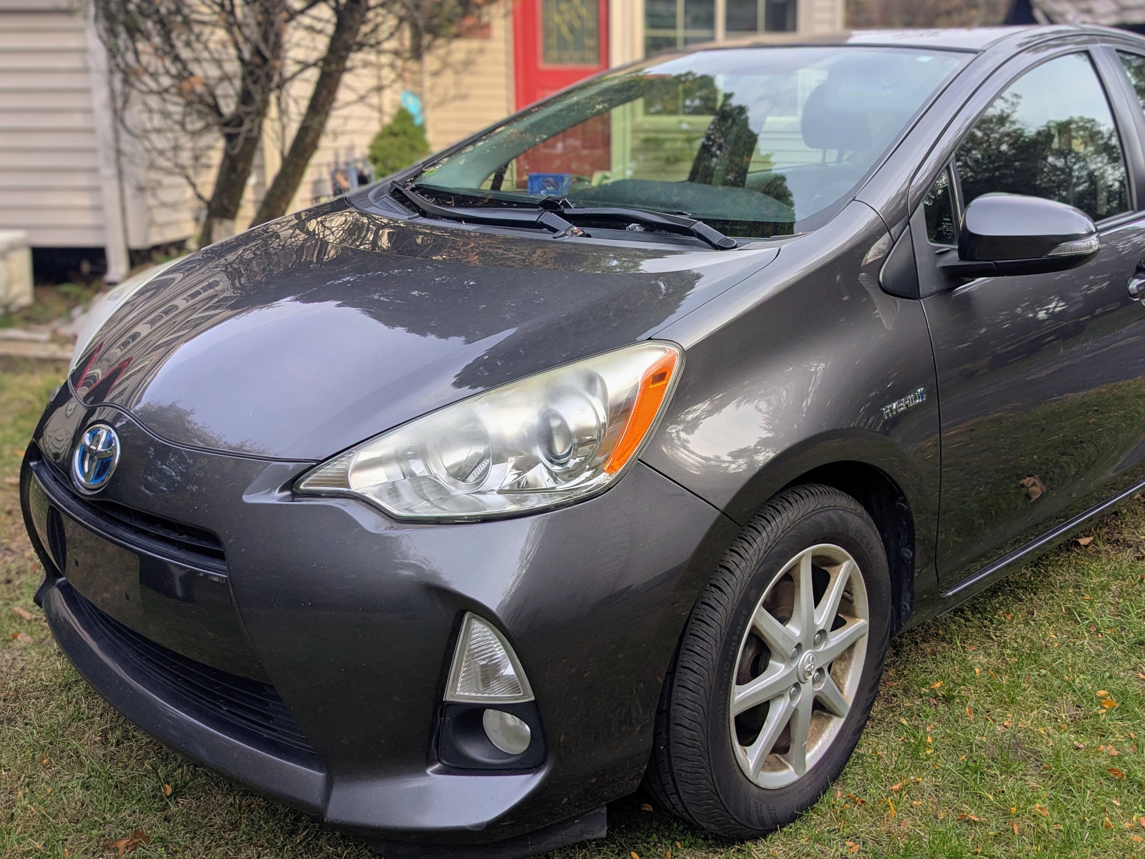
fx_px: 1158
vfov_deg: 40.6
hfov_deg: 52.1
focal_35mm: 35
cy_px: 374
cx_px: 710
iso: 54
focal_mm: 4.38
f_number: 1.73
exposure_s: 1/1017
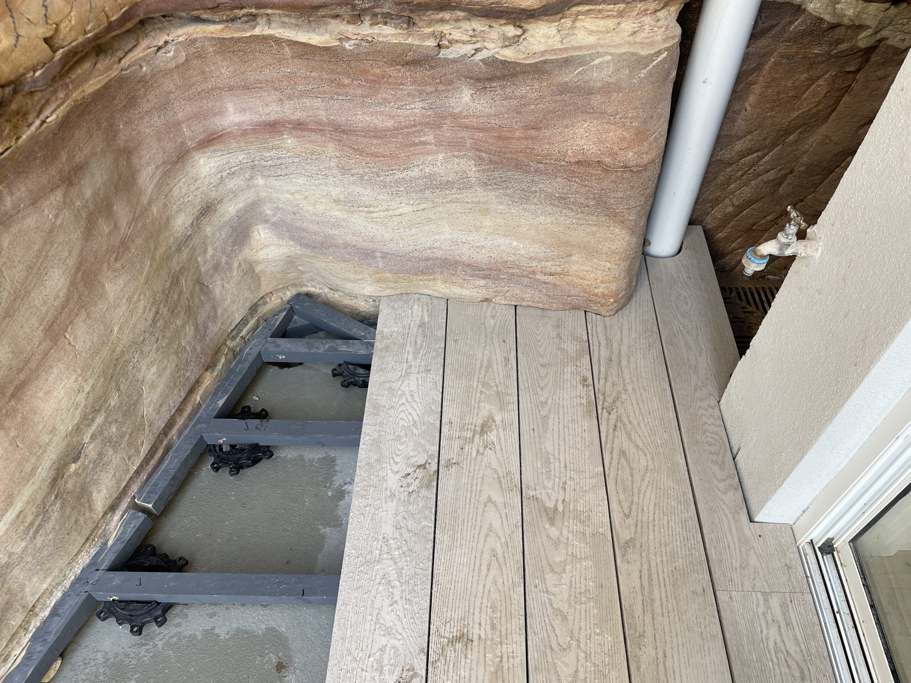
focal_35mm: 26
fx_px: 684
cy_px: 342
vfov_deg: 53.1
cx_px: 456
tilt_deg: -52.0
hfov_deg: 67.3
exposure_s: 1/130
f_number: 1.6
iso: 32
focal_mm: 4.2
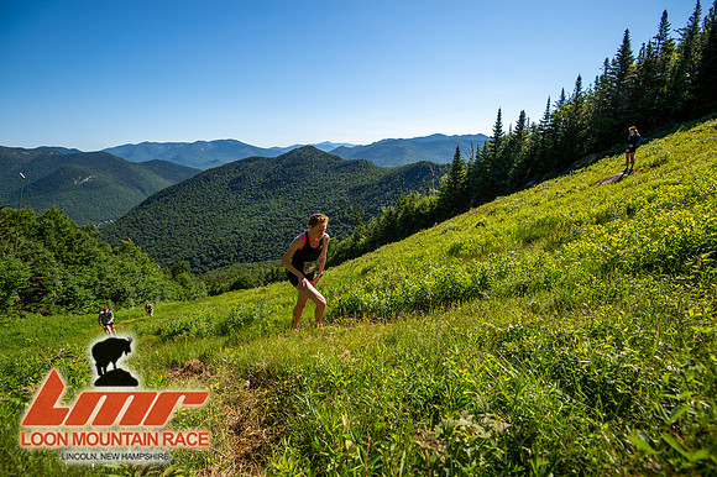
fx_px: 318
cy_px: 238
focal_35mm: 16
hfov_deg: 96.8
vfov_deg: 73.7
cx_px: 358
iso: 100
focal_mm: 16
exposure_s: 1/640
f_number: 5
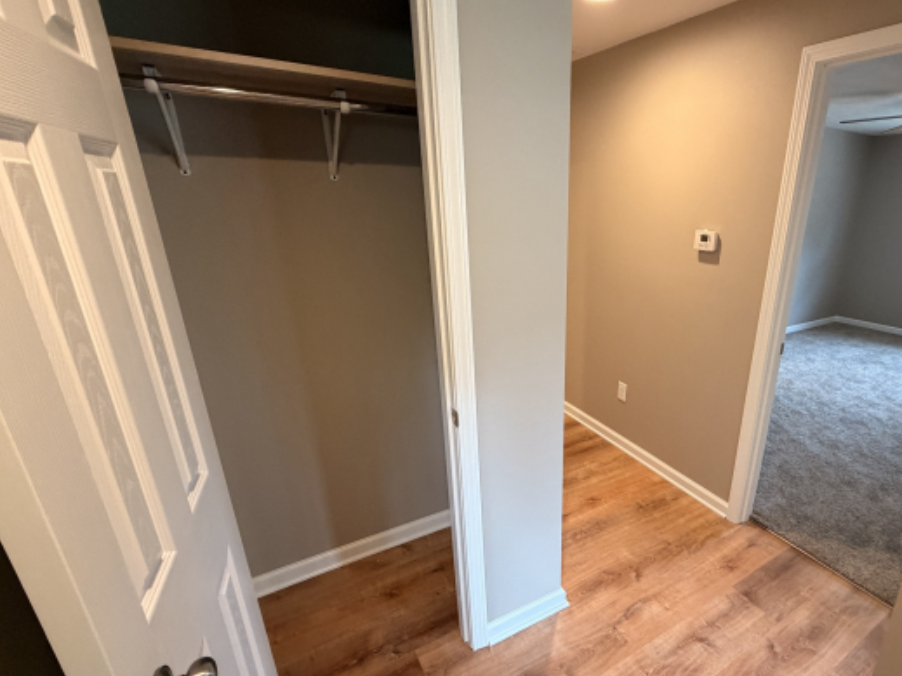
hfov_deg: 85.9
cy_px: 363
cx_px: 567
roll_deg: -1.7
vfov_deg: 71.5
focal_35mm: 18
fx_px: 469
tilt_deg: -20.1
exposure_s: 1/60
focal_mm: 2.22
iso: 400
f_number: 2.2
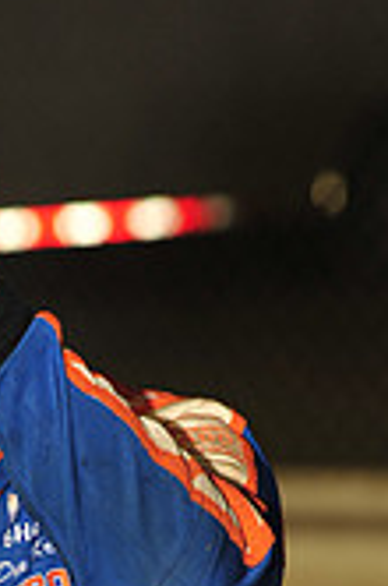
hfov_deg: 2.3
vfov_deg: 3.5
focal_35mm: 595
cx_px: 35
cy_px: 699
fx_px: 9659
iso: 500
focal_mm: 170
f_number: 5.6
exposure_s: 1/200
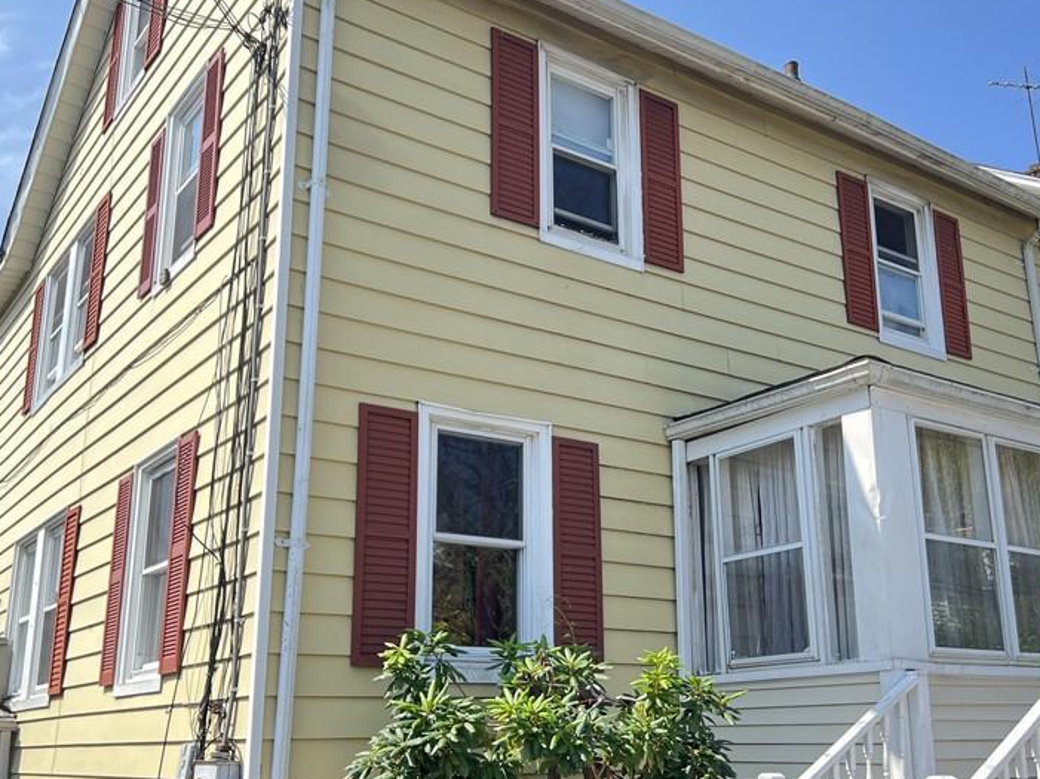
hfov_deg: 49.0
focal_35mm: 38
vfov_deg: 37.6
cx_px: 559
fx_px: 1141
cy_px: 432
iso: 50
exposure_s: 1/1009
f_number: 1.5
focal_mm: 5.7
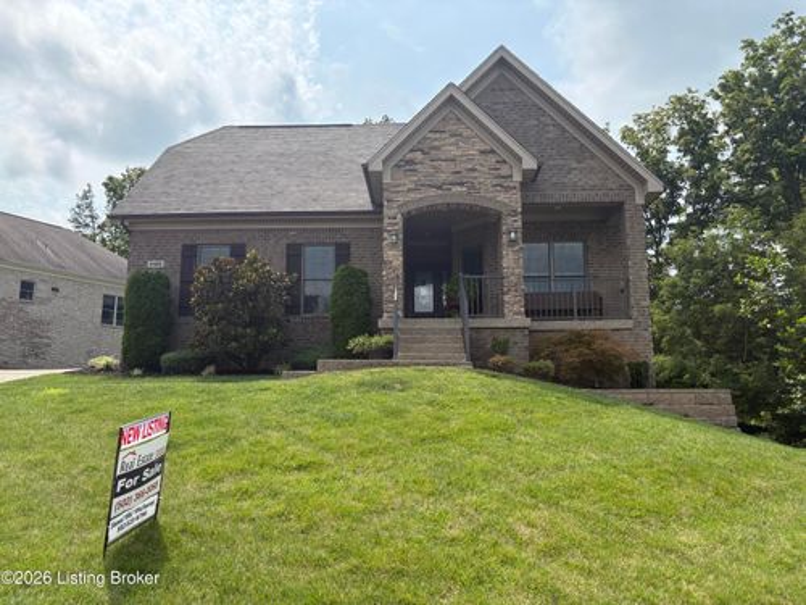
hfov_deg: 67.3
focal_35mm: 26
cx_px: 403
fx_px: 605
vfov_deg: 53.1
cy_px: 302
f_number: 1.6
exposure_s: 1/4065
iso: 64
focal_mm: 5.96
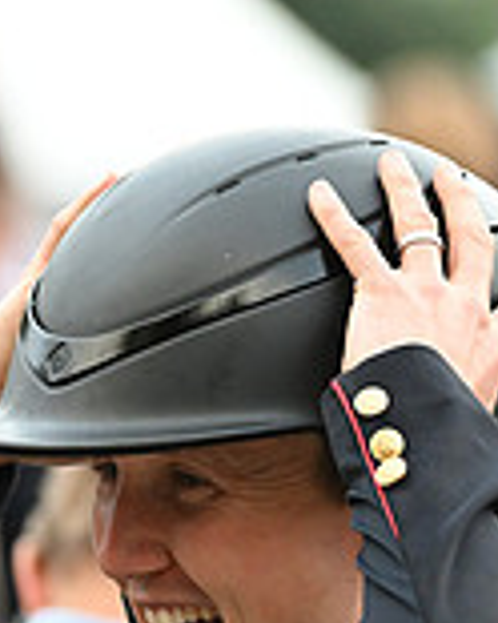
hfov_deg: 1.8
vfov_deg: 2.3
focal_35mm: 844
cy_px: 324
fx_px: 15550
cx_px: -550
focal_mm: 240
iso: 4000
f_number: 4.5
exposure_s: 1/1250
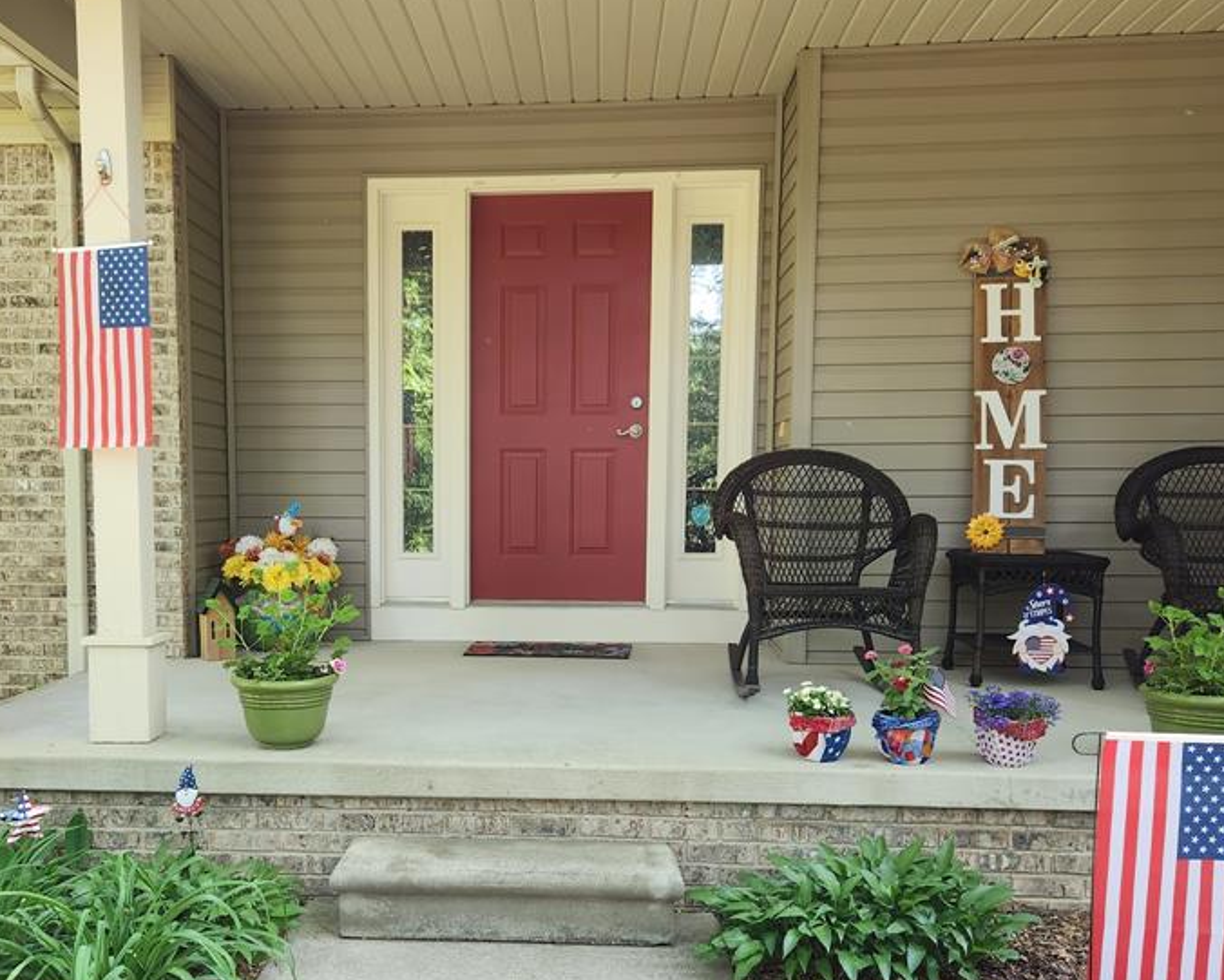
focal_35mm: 34
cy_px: 596
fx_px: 1232
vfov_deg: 43.1
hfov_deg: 52.4
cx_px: 478
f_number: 1.8
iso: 100
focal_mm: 5.4
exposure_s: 1/180
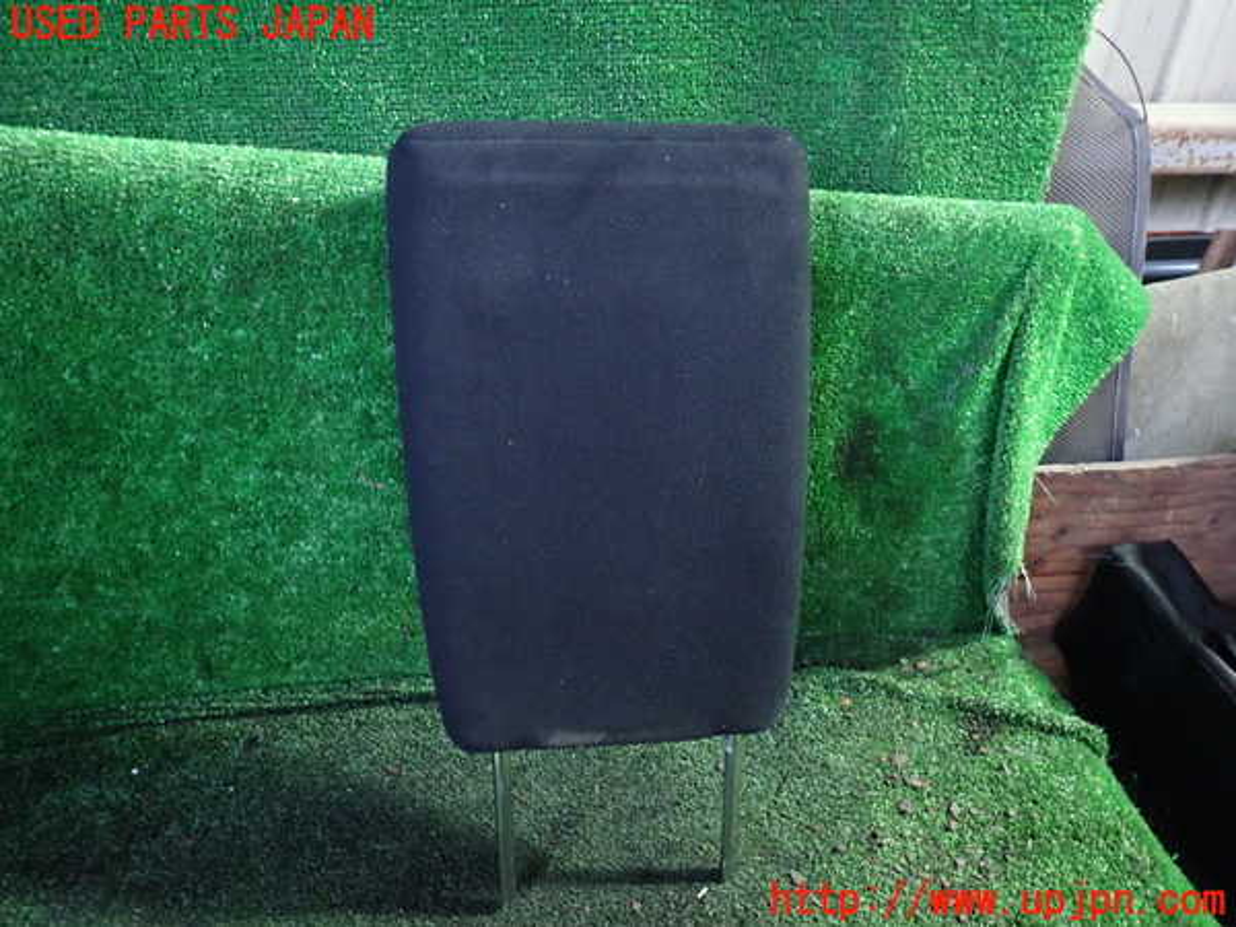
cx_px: 618
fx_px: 893
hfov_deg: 69.4
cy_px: 464
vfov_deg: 54.9
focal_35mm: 25
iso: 800
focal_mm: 4.5
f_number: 2
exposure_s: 1/13
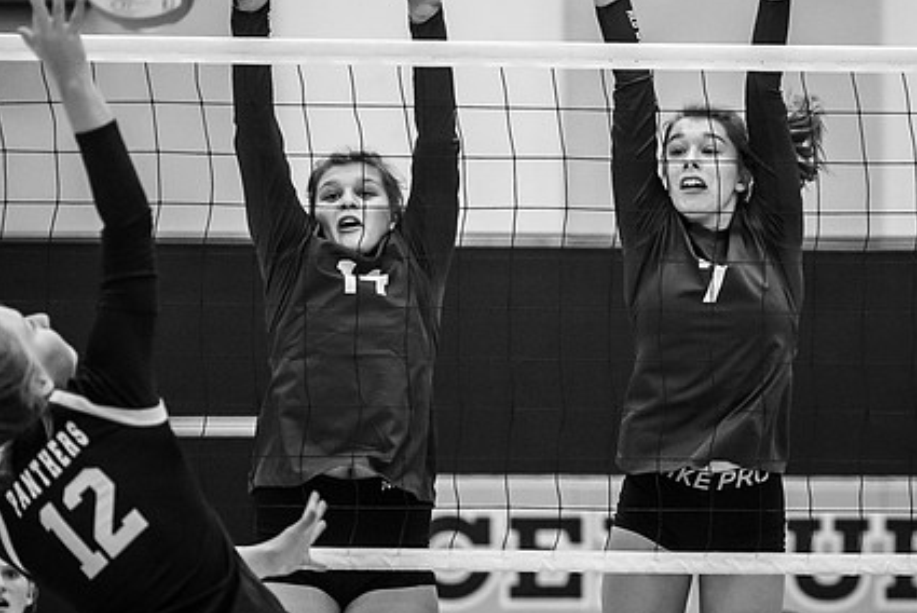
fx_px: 7570
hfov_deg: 6.9
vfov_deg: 4.6
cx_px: 671
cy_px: 280
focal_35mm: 297
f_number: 2.8
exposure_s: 1/800
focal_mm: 135
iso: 8000
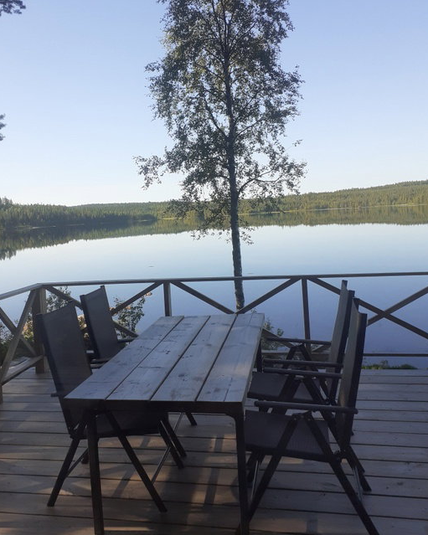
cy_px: 240
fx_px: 523
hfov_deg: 44.4
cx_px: 181
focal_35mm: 33
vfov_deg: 54.1
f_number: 1.9
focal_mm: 3.6
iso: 40
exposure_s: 1/860
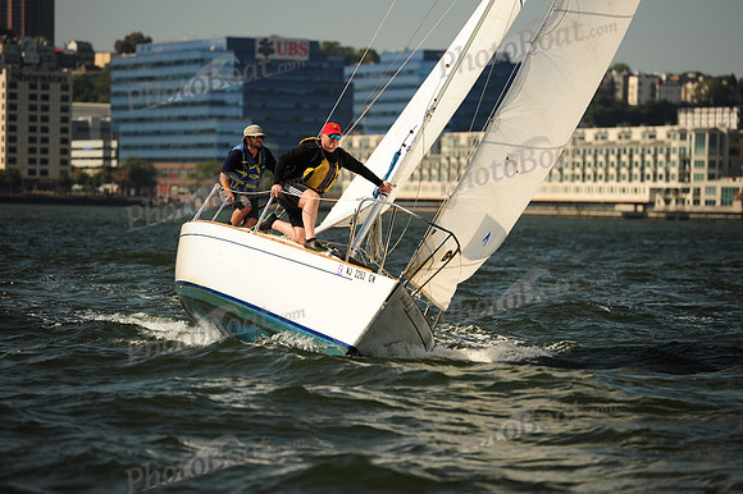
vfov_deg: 6.9
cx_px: 372
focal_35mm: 200
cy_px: 247
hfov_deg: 10.3
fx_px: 4125
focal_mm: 200
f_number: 4.5
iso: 320
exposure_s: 1/1250
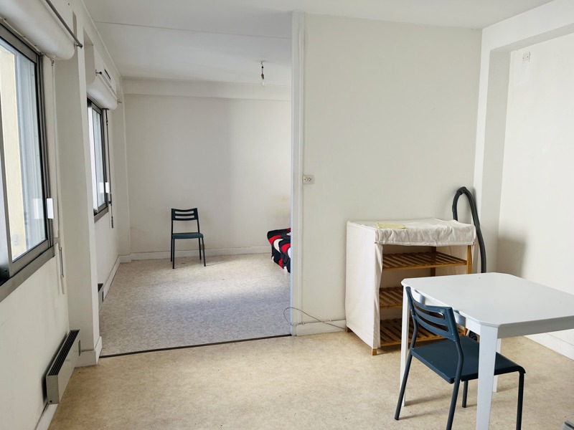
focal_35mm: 26
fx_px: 431
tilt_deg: -7.5
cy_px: 215
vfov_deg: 53.1
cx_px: 287
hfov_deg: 67.3
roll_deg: -0.5
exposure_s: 1/122
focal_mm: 5.1
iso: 40
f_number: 1.6
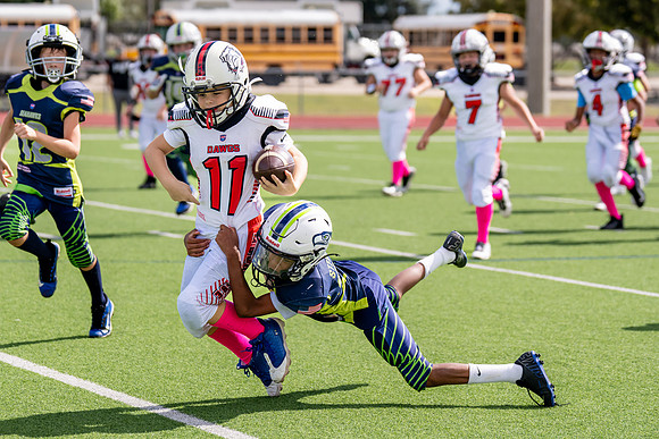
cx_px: 266
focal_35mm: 151
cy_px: 213
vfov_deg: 9.1
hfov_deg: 13.6
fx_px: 2760
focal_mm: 92
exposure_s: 1/4000
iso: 250
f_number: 2.8
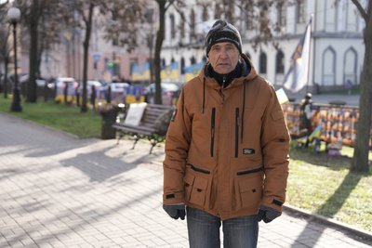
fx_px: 558
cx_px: 186
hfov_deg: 36.9
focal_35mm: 54
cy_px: 124
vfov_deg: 25.1
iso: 640
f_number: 2.8
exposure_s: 1/2000
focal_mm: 54
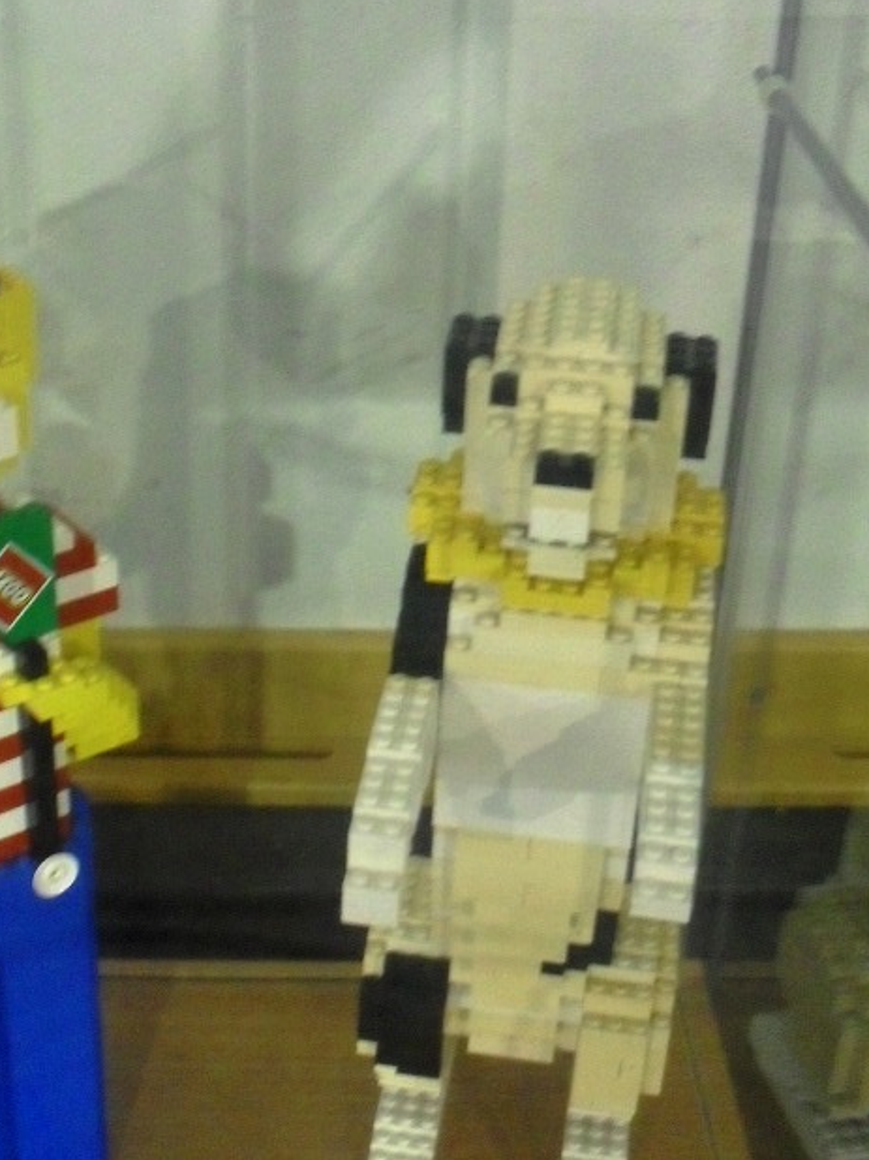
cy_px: 681
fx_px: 1943
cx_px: 184
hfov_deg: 24.8
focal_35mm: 58
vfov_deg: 33.2
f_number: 3.2
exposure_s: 1/10
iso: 400
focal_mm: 6.3
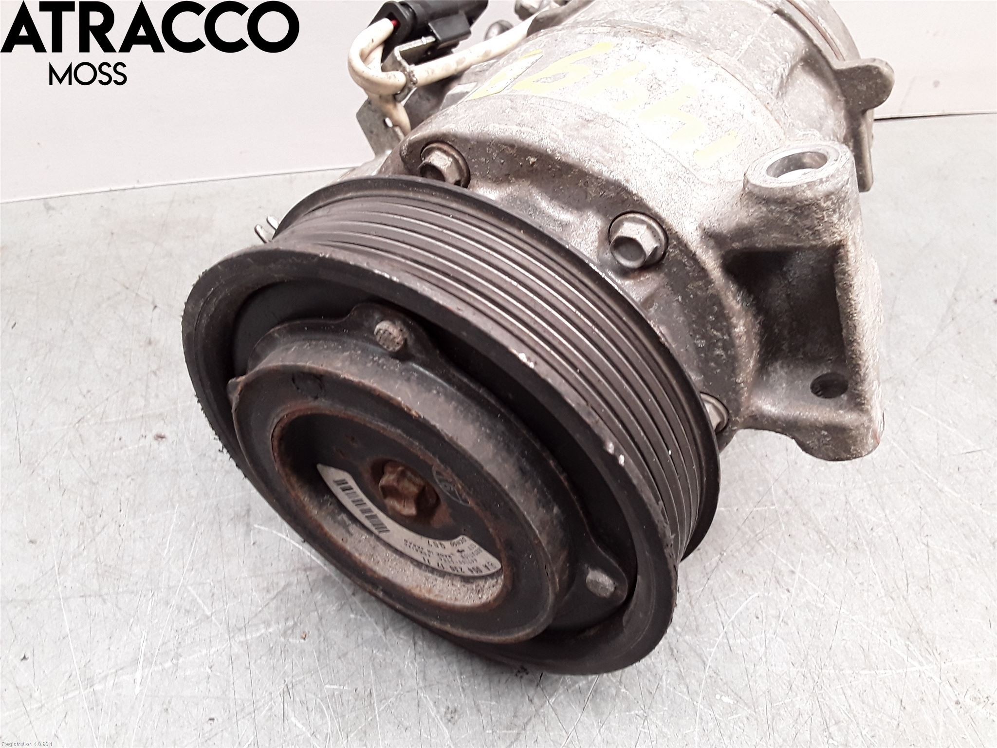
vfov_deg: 49.7
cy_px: 374
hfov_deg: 63.4
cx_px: 498
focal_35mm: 28
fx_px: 806
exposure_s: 1/50
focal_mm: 2.91
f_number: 1.9
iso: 100
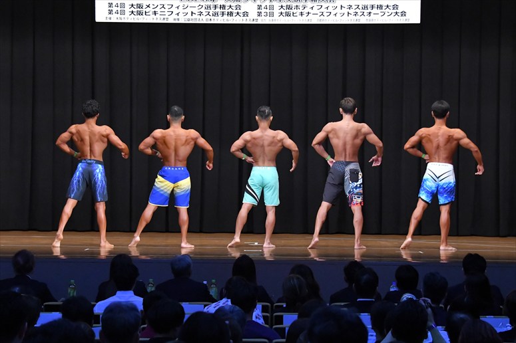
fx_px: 1547
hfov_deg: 18.9
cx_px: 258
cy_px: 172
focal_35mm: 108
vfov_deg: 12.7
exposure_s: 1/400
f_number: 5.6
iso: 8000
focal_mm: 72
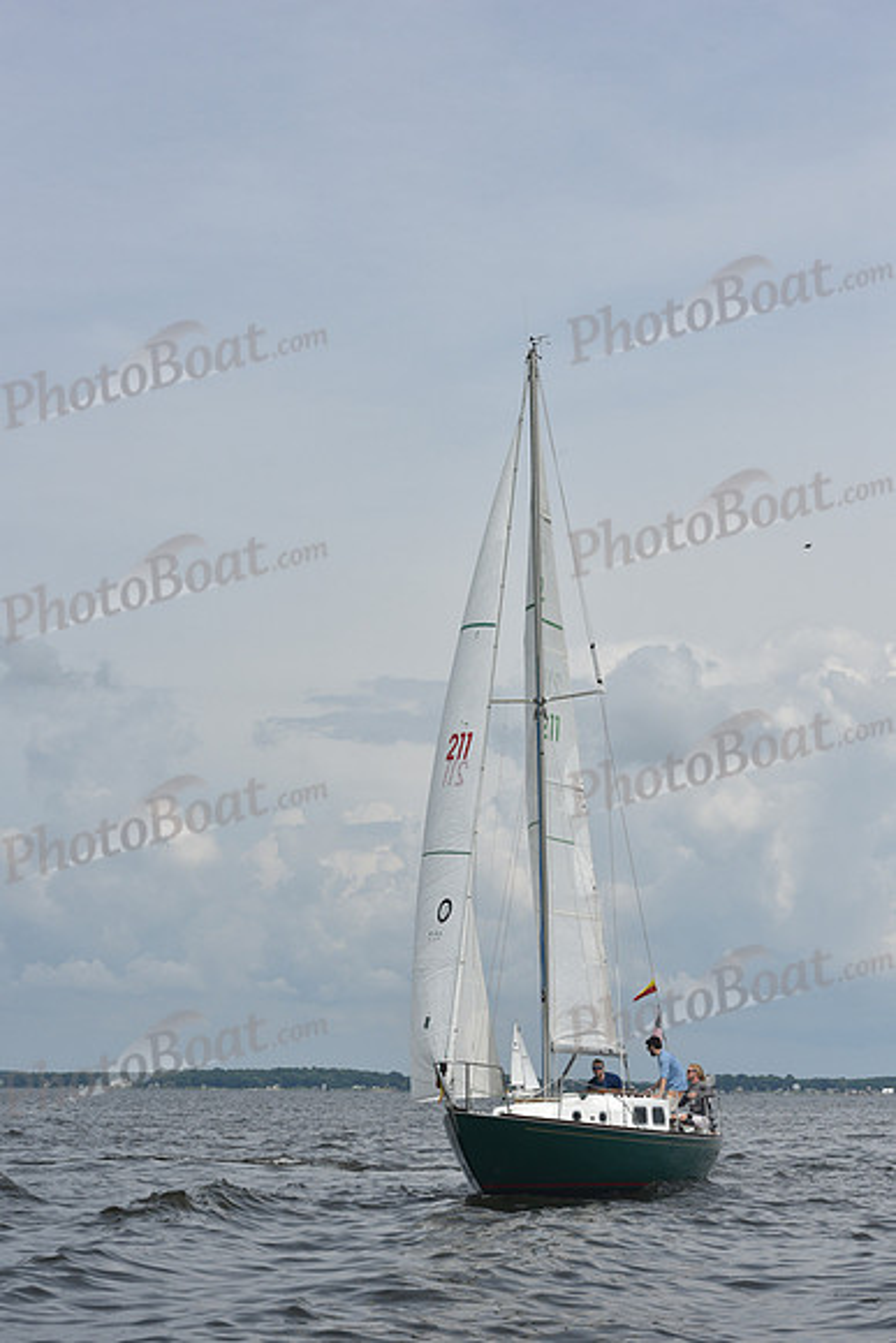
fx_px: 2612
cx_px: 448
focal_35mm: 70
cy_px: 672
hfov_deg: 19.5
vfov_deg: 28.8
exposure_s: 1/1250
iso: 320
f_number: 10
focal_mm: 70
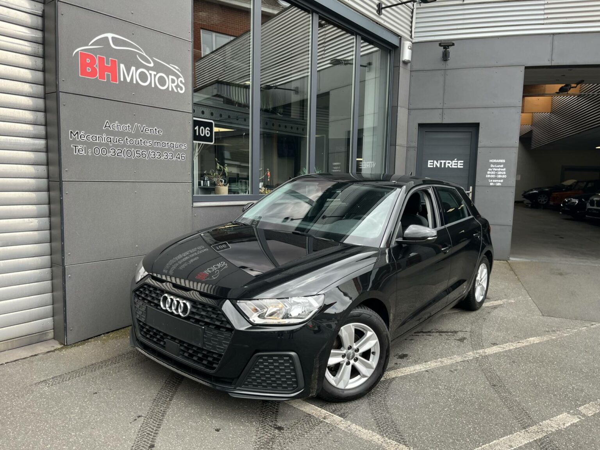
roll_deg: -1.8
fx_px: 451
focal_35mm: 26
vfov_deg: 53.1
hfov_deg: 67.3
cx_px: 300
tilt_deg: -7.0
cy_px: 225
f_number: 1.6
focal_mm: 5.1
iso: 50
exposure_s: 1/422
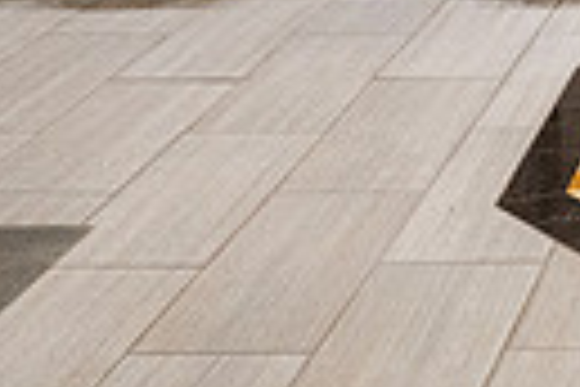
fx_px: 1740
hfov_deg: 16.5
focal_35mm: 108
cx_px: 967
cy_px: -376
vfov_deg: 11.5
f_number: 8
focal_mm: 24
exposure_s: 1/60
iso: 5000
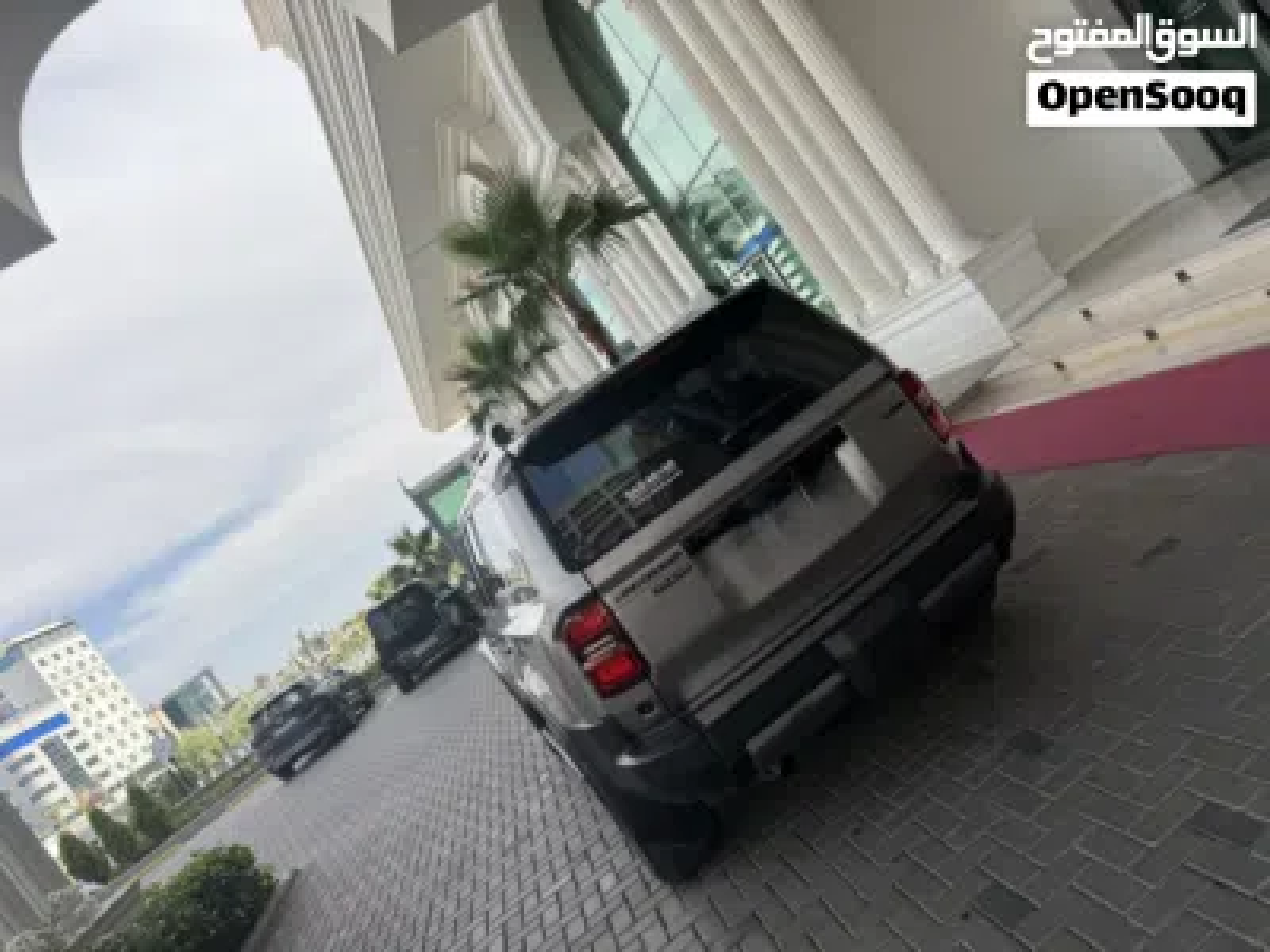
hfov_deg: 71.6
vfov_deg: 56.8
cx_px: 635
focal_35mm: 24
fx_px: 881
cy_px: 476
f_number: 1.78
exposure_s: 1/3021
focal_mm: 6.76
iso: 80
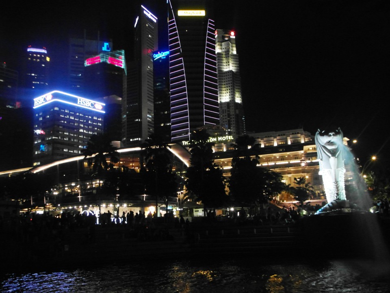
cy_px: 146
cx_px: 195
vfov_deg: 40.7
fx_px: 394
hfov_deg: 52.6
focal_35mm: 35
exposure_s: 1/20
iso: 800
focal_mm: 6.2
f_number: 3
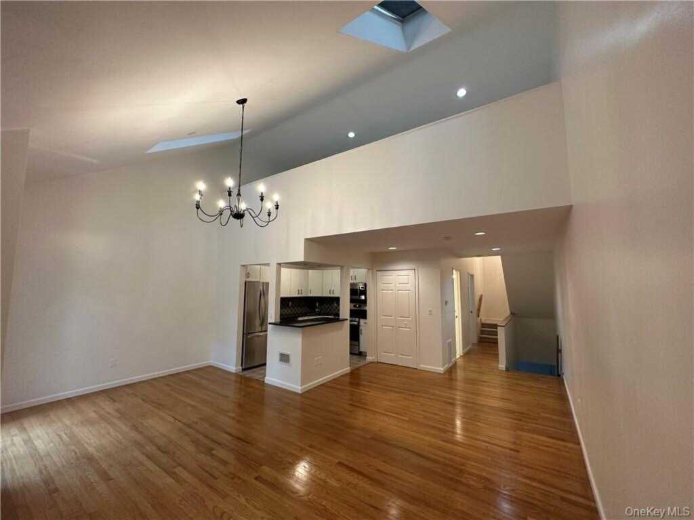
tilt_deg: +5.2
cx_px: 347
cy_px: 260
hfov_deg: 102.1
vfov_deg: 85.7
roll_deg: -0.4
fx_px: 281
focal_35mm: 14
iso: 250
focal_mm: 2.22
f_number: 2.2
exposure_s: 1/120
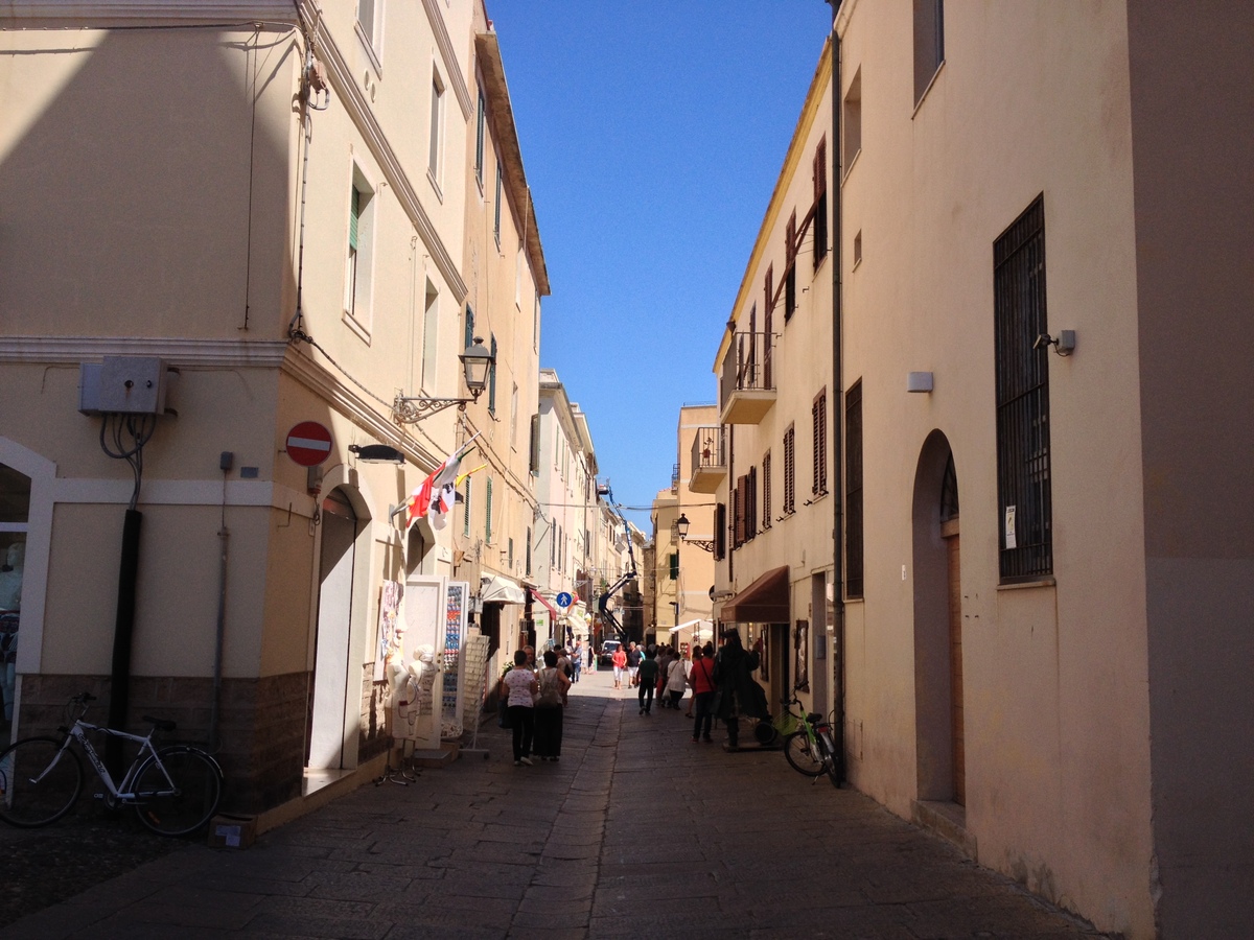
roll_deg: -0.9
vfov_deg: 40.7
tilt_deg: +4.4
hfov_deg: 52.6
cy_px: 470
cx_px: 627
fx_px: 1268
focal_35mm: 35
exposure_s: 1/1905
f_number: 2.4
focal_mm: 4.28
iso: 50
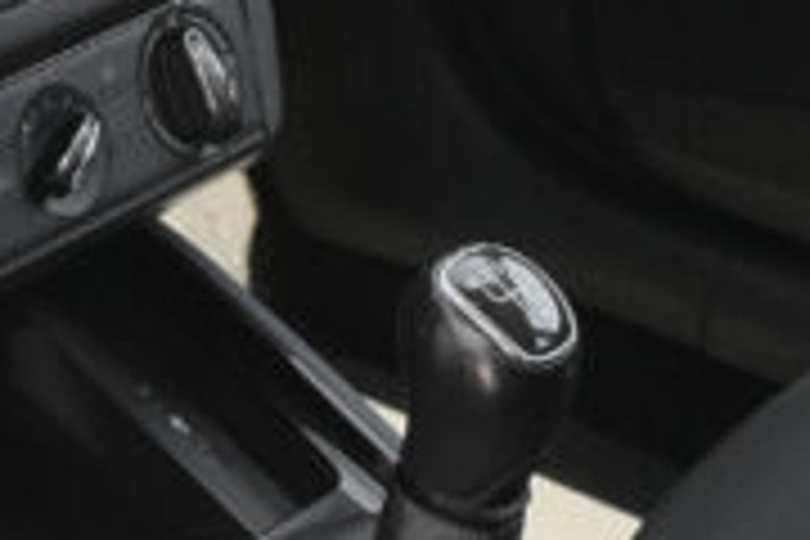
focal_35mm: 148
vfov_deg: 9.3
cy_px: 295
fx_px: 3330
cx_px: -86
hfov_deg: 13.6
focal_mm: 17.5
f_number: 9
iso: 2000
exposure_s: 1/80
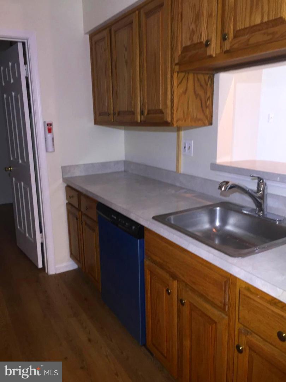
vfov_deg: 61.7
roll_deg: +0.1
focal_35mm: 29
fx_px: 319
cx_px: 143
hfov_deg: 48.2
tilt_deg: -11.6
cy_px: 191
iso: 64
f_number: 2.2
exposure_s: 1/30
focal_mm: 4.15
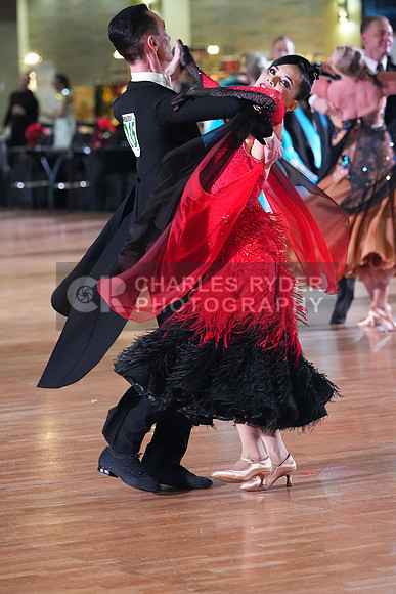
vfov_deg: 12.4
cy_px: 297
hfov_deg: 8.3
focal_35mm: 166
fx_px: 2737
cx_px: 198
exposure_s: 1/400
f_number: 5
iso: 10000
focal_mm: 166
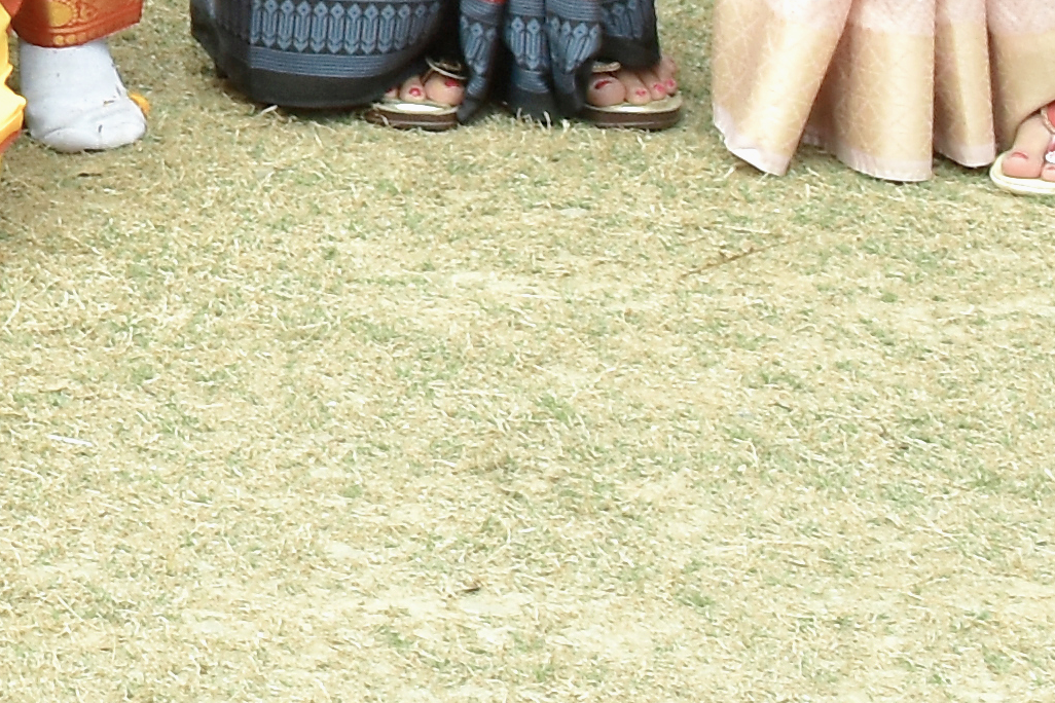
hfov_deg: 9.9
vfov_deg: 6.8
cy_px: -886
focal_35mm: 193
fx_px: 5656
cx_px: -994
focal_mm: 22
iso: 400
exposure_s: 1/125
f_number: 6.3
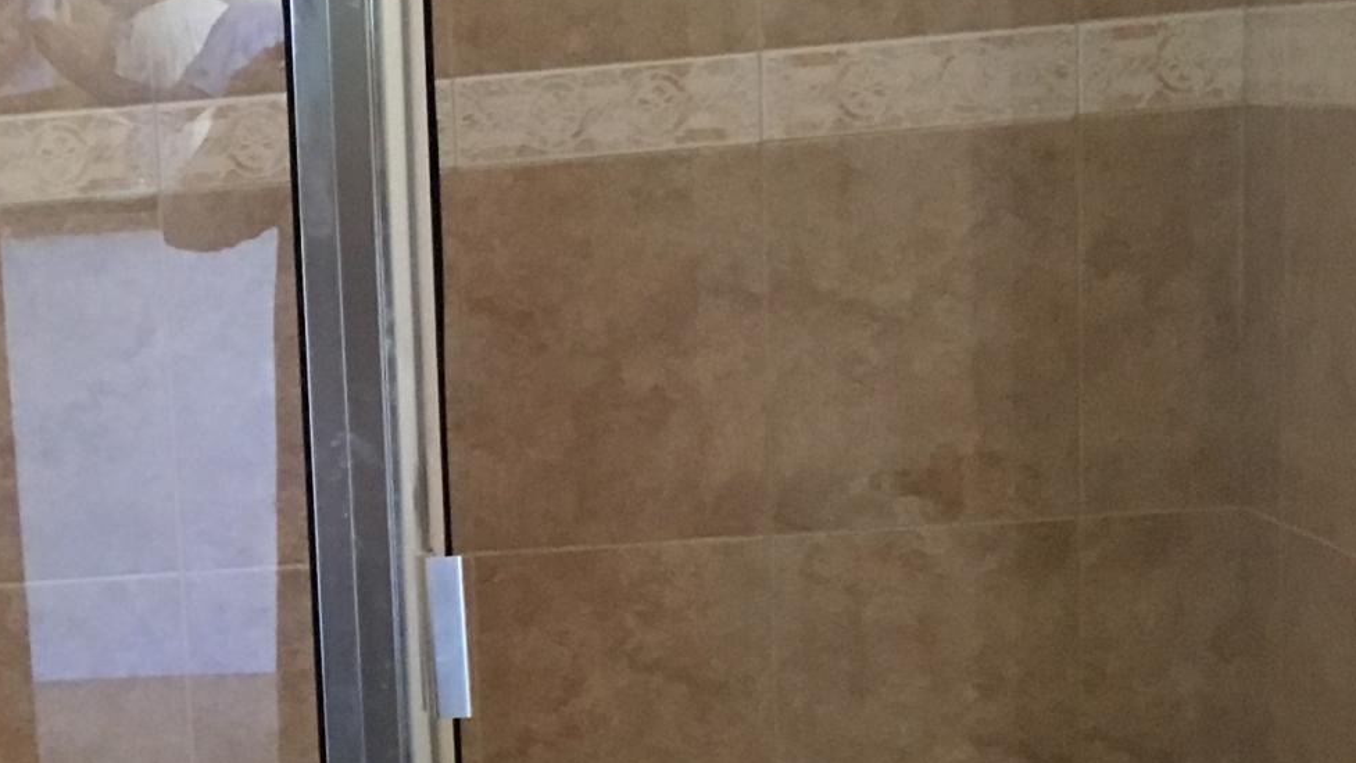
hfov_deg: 20.8
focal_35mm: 97
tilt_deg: -11.4
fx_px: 3488
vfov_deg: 12.3
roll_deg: +4.8
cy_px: 831
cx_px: -175
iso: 200
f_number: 2.2
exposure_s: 1/24
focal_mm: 4.15
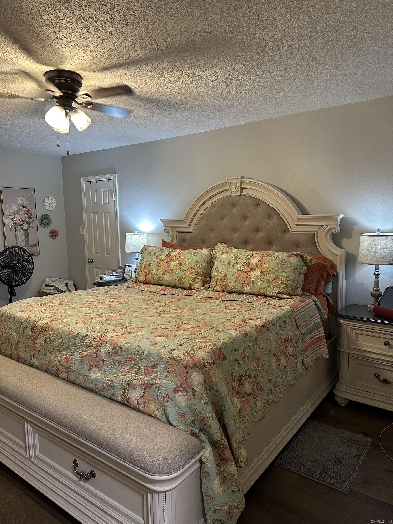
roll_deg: +1.0
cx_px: 196
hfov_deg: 56.8
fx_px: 363
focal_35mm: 24
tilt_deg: -6.2
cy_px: 262
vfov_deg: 71.6
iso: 250
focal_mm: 6.86
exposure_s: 1/60
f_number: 1.78
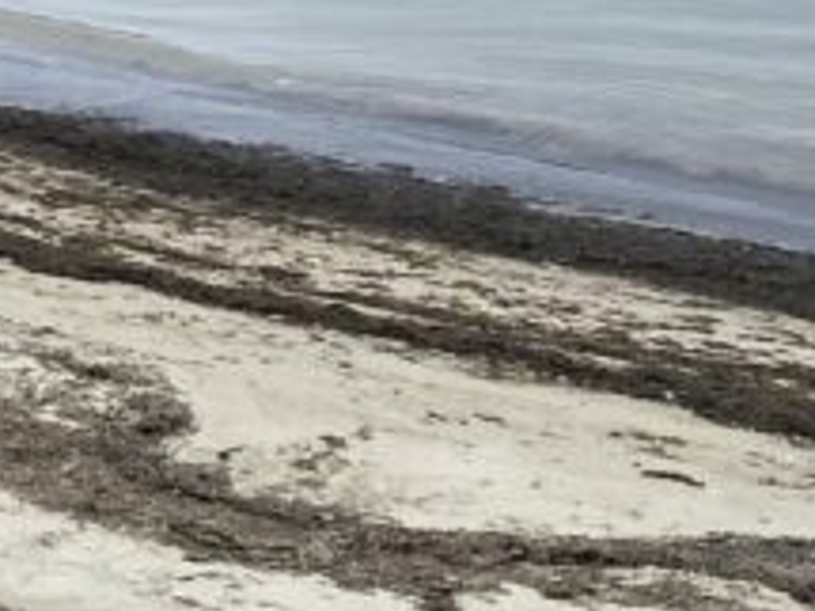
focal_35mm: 124
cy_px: 102
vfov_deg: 11.9
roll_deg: +1.0
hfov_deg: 14.8
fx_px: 2918
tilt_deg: -10.8
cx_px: -394
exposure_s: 1/1585
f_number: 1.8
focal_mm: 4.25
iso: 32
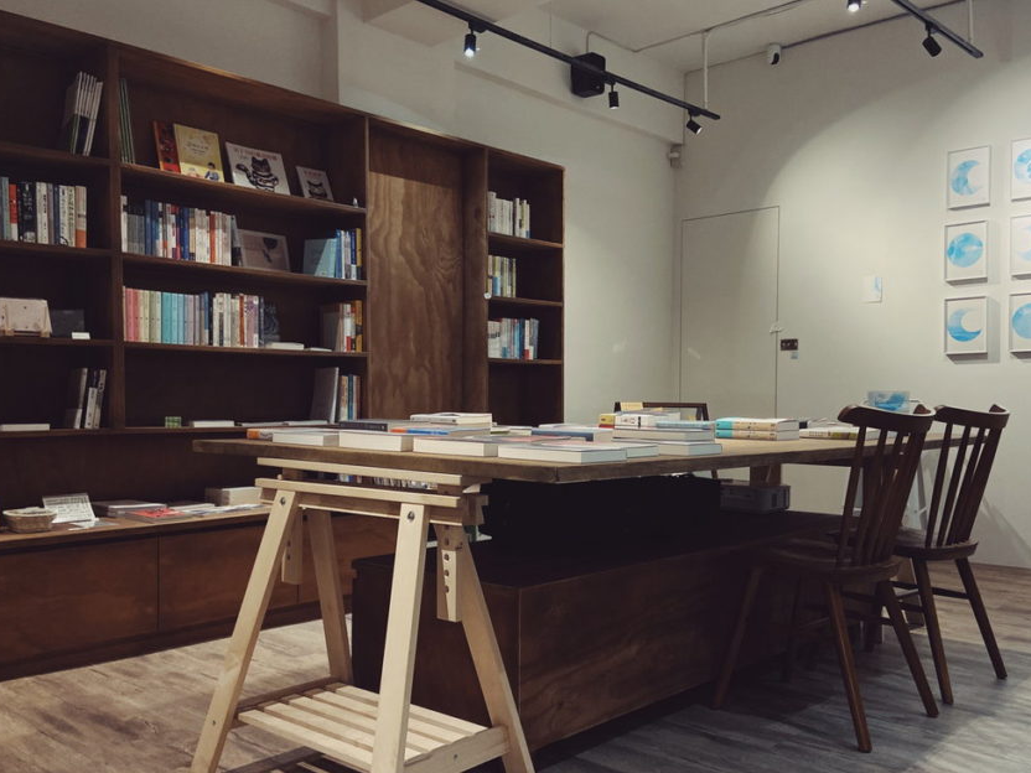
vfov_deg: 44.1
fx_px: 953
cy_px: 416
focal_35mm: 32
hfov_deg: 56.8
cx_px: 542
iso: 80
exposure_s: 1/60
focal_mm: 4.25
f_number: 1.8
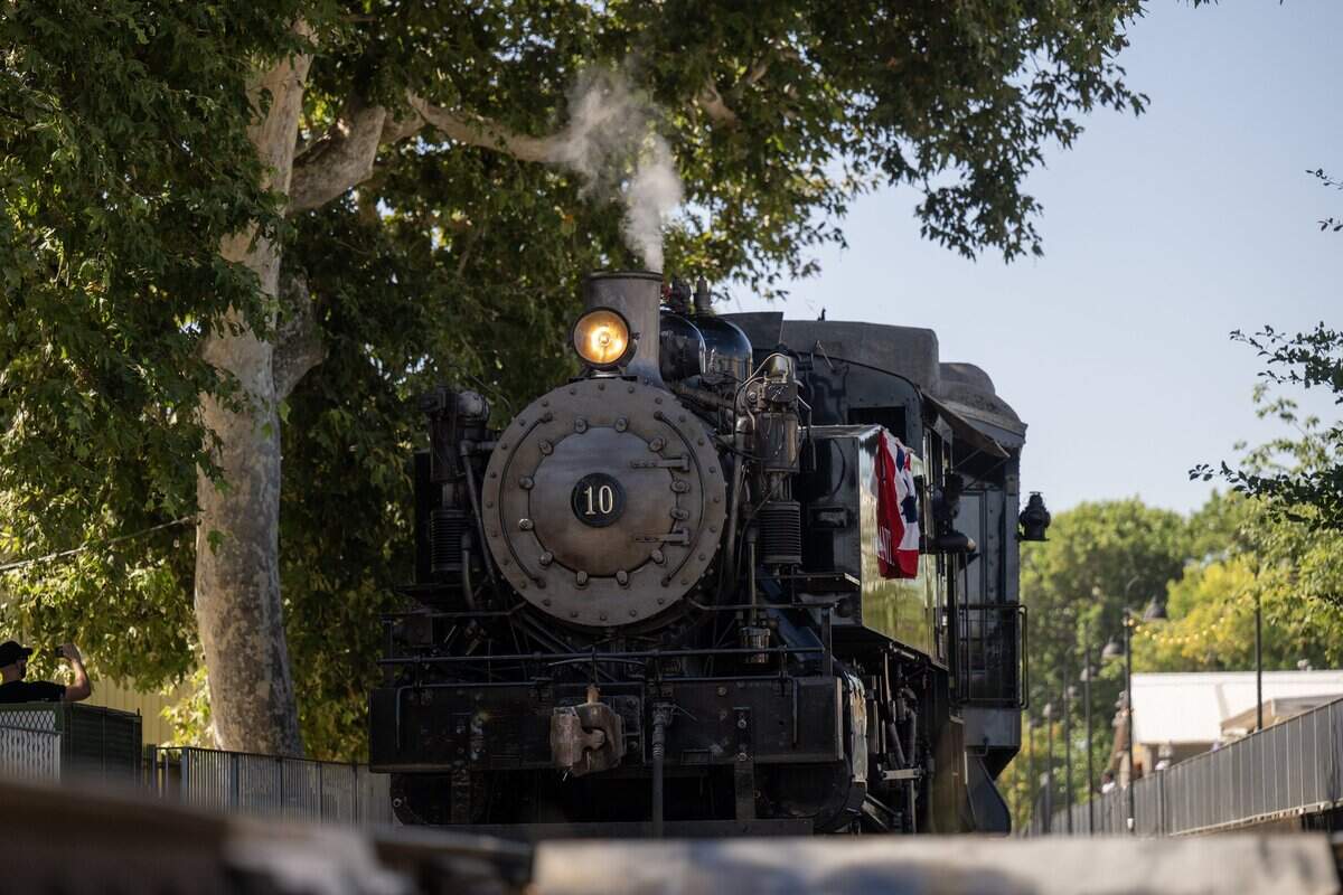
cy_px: 448
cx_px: 672
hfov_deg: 17.1
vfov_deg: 11.4
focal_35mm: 120
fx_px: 4476
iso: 125
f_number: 2.8
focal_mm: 120
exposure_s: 1/2000
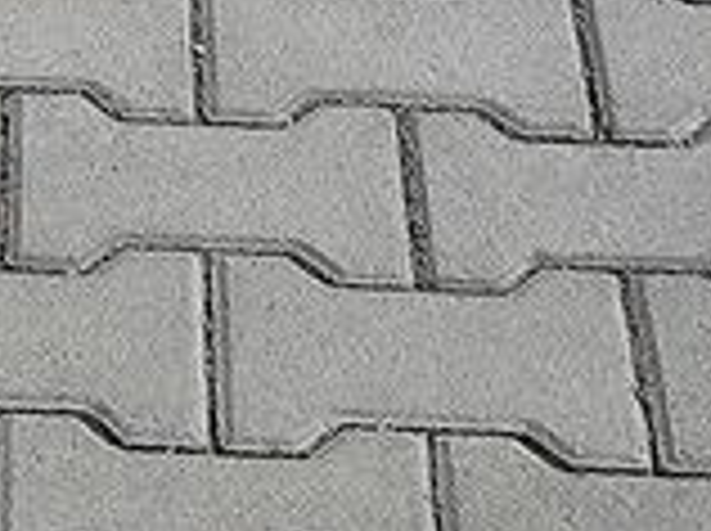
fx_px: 3589
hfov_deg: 11.0
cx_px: -274
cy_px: -1490
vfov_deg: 6.8
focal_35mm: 175
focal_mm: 7.01
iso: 50
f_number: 1.69
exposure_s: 1/997
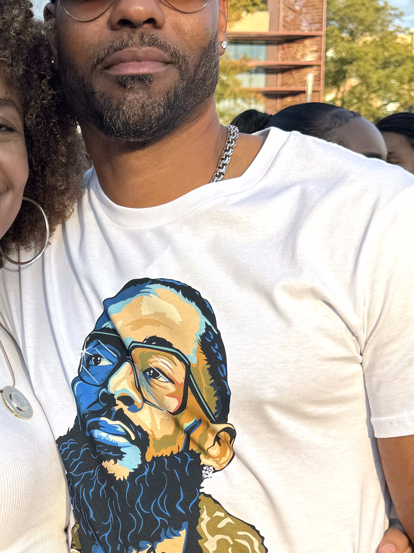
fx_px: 909
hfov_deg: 25.1
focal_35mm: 57
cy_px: 437
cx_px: 62
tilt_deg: -10.3
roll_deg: +1.5
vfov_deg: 32.9
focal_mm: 6.76
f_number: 1.78
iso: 80
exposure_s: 1/938
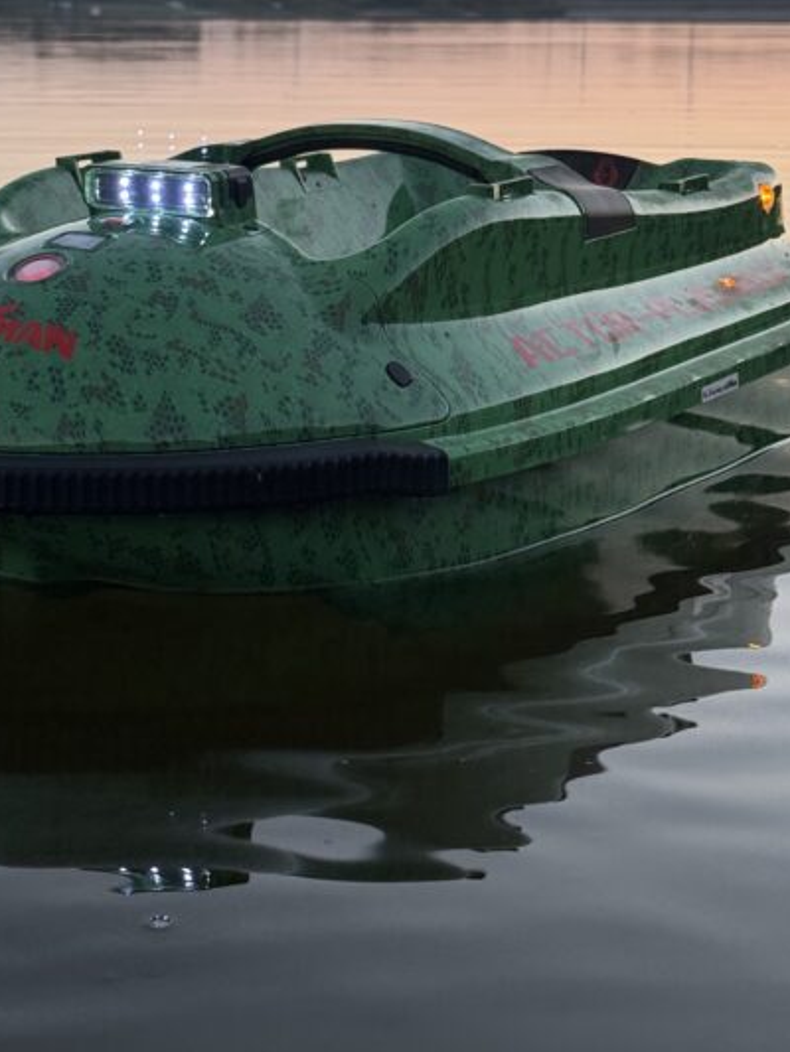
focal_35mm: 72
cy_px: 312
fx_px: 2190
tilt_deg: -6.9
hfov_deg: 20.4
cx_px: 316
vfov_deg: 26.8
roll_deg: -0.6
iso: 80
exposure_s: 1/278
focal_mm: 6.76
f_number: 1.78
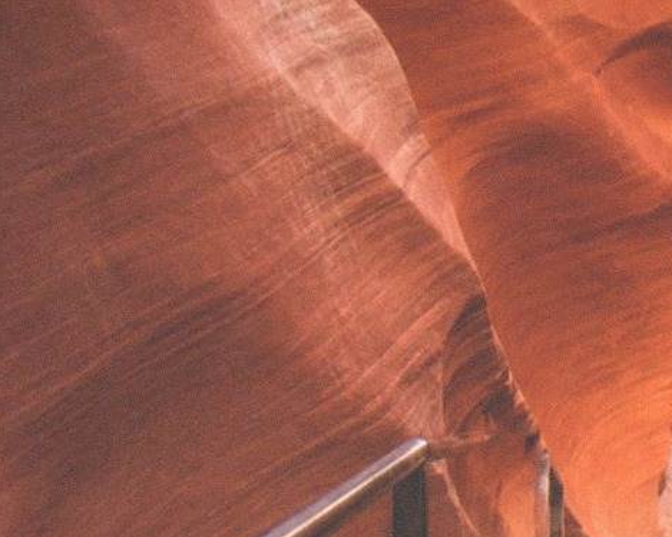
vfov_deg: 15.6
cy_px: 408
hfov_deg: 19.4
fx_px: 1949
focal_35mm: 98
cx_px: 506
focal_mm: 49
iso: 200
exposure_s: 1/100
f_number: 11
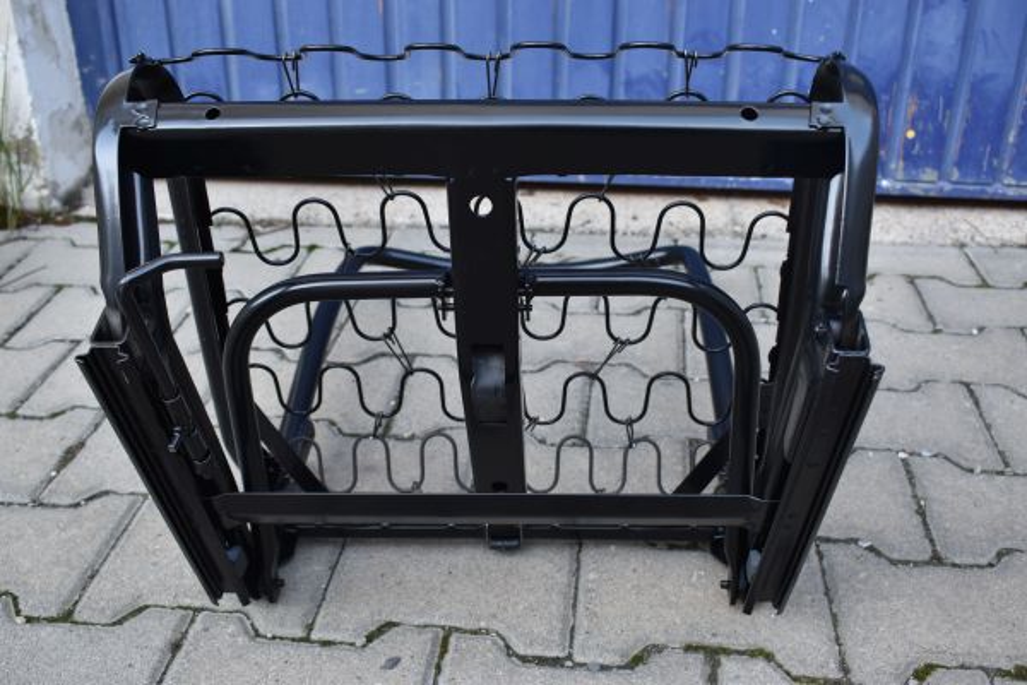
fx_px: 1027
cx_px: 514
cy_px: 342
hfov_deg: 53.1
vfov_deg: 36.9
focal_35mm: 36
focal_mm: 24
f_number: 5.6
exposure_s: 1/40
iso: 180
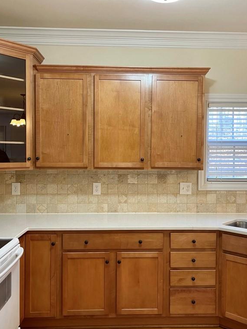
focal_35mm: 35
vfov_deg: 52.6
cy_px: 164
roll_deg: -0.5
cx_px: 135
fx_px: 333
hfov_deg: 40.7
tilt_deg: -2.5
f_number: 1.6
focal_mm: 5.1
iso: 100
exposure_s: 1/60
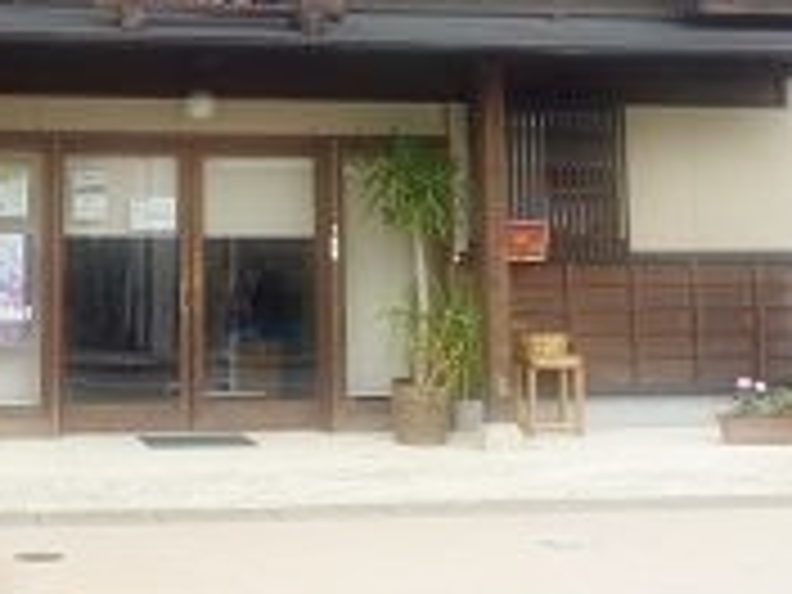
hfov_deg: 26.8
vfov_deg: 20.2
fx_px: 1624
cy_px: 27
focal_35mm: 71
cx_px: 144
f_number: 4
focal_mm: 6.4
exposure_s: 1/125
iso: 100
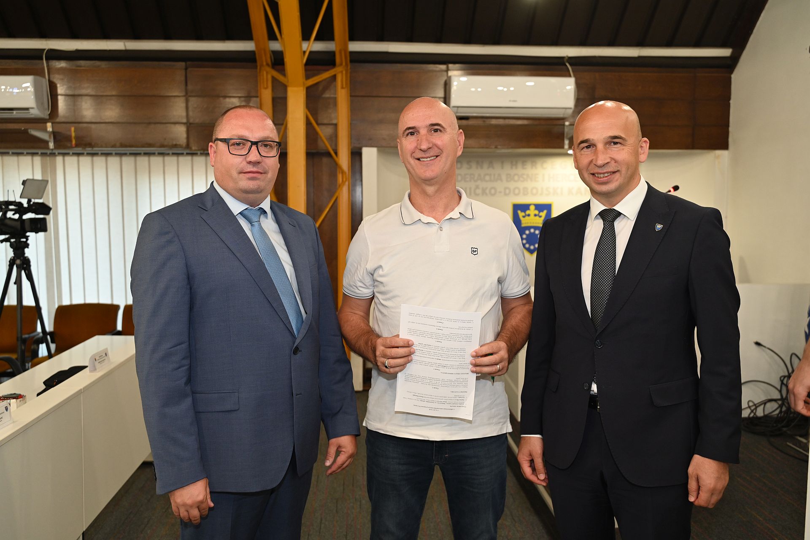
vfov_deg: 42.3
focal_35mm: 31
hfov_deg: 60.3
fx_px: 697
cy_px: 270
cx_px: 405
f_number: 4
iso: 900
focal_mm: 31
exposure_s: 1/60
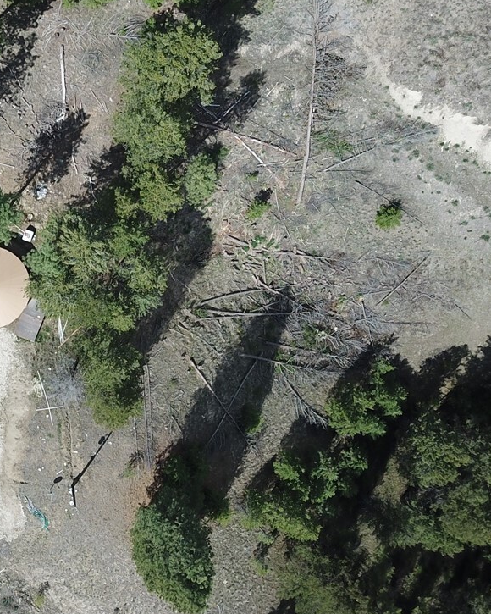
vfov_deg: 33.4
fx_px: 1017
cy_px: 227
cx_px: 96
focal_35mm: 56
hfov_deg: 26.6
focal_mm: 4.73
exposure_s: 1/1451
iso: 100
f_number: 2.2
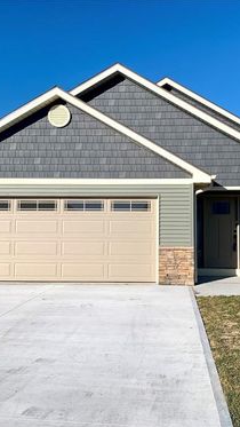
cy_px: 214
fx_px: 430
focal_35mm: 38
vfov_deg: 52.8
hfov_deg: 31.1
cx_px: 149
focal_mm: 4.25
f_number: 1.8
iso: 25
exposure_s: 1/3788
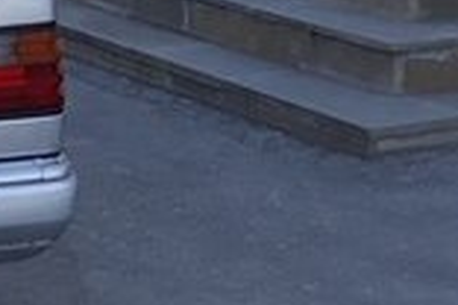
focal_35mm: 119
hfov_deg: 14.5
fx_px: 1514
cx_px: -432
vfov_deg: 11.5
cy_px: 69
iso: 40
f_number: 1.7
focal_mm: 3.71
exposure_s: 1/607
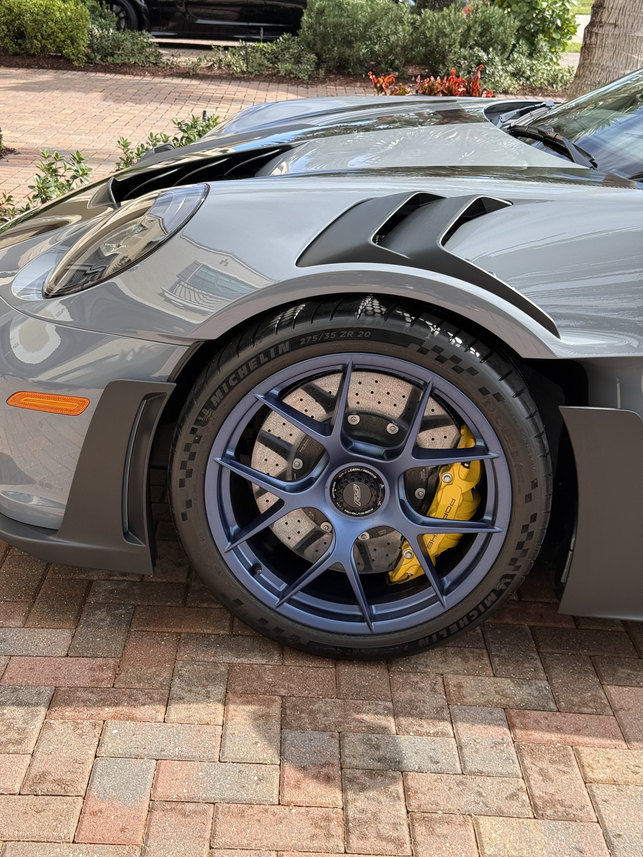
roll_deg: -2.8
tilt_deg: -19.9
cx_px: 322
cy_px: 428
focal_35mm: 48
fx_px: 1189
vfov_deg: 39.7
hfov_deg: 30.3
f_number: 1.78
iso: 64
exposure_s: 1/1085
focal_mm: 6.76
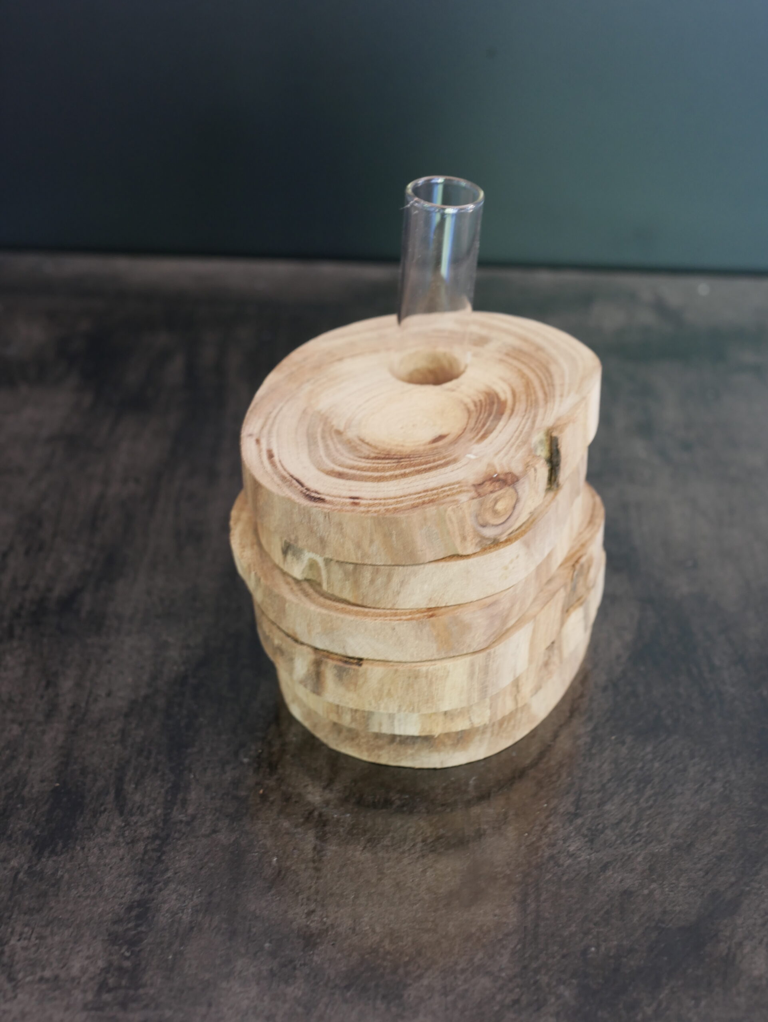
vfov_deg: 38.2
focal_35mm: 50
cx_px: 384
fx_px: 1478
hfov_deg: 29.1
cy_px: 511
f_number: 5.1
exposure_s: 1/3.2
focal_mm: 25
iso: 400
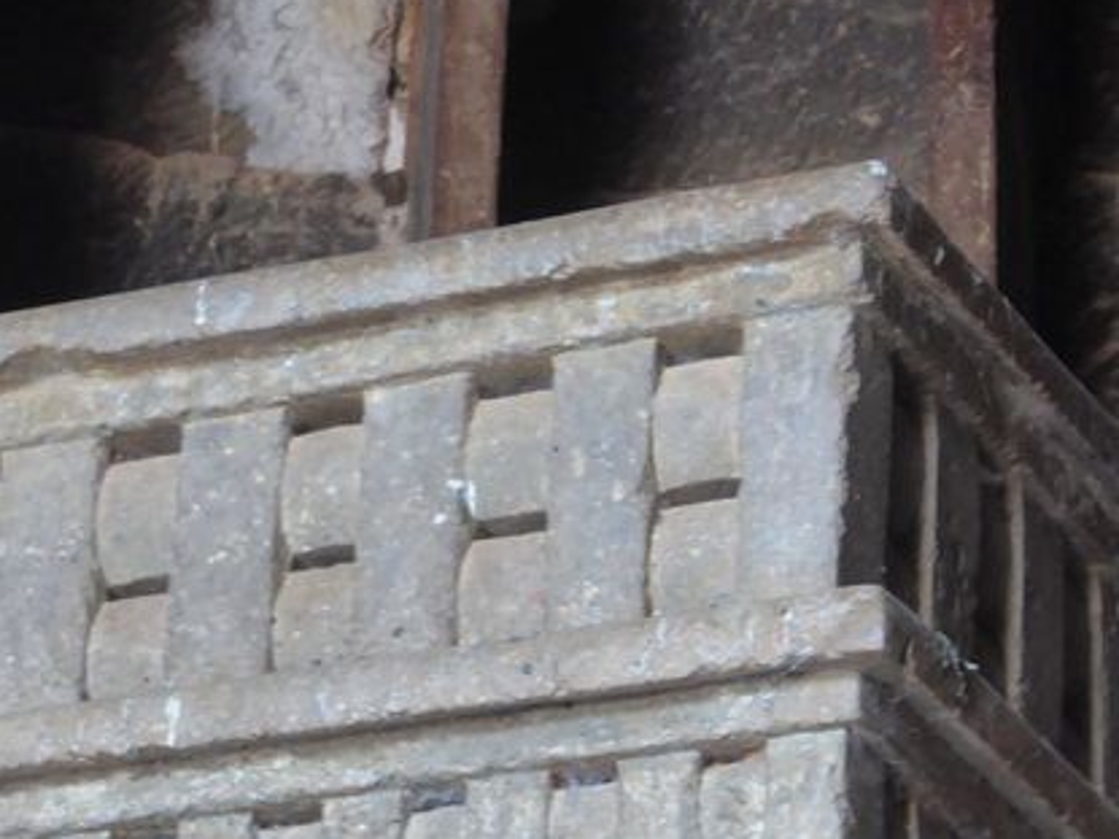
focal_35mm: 289
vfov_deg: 5.1
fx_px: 9340
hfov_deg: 6.9
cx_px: 386
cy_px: 793
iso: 400
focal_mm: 24.2
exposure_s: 1/15
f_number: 5.3
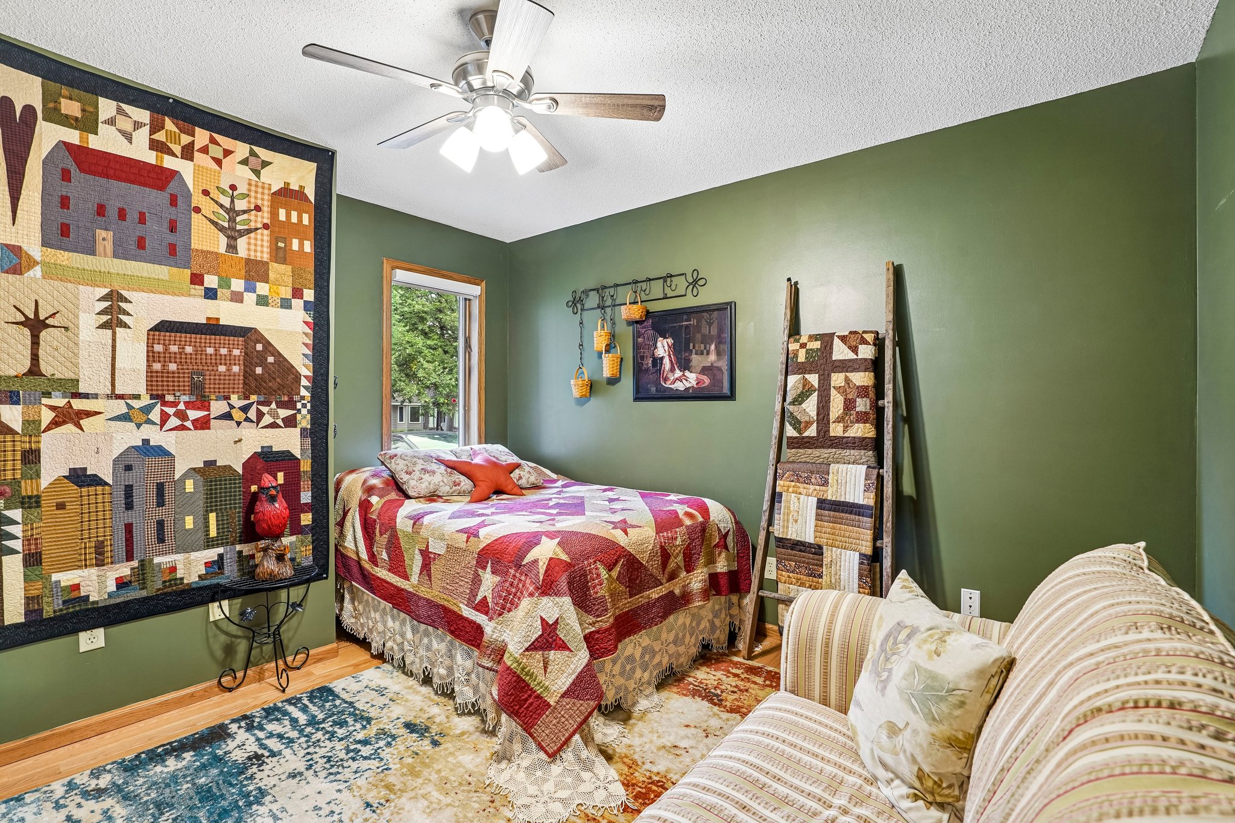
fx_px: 549
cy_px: 412
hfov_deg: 96.7
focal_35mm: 16
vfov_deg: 73.7
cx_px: 618
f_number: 8
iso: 400
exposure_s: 1/2.5
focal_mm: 16
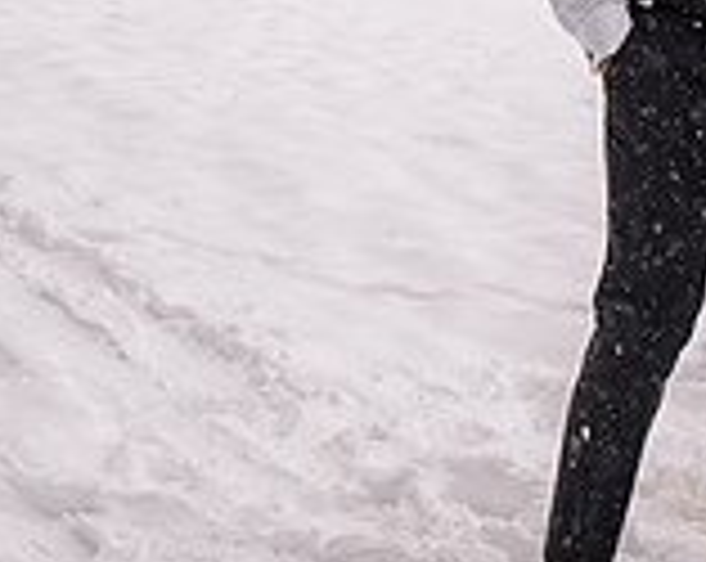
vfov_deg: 11.6
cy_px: -177
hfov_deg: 14.1
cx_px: 1009
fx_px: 2690
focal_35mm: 129
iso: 1250
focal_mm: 35
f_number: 5
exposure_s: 1/250
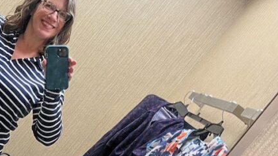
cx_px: 70
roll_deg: -38.3
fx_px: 501
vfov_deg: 17.7
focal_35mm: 68
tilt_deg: -1.5
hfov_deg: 30.5
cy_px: 88
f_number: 1.6
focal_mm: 5.1
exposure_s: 1/60
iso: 125
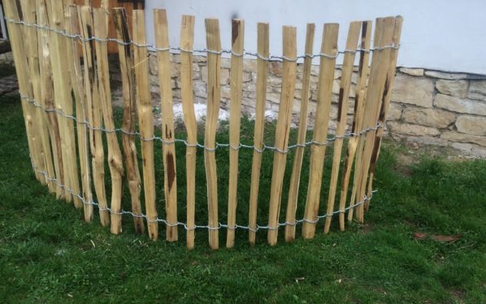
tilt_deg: -22.7
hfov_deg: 54.0
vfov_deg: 35.2
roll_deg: +0.1
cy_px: 187
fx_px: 477
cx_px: 252
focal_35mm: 36
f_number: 2.2
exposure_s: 1/100
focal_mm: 4.15
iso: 64
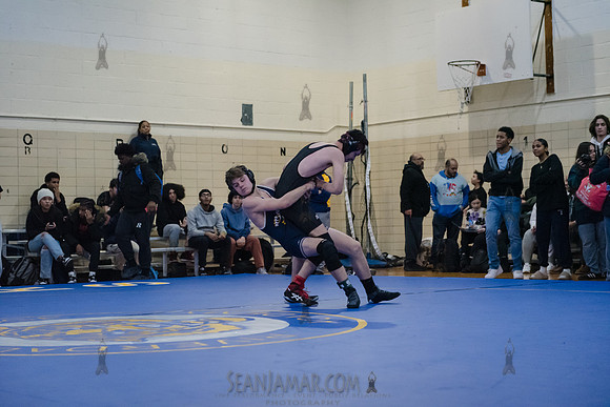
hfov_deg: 28.8
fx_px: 1186
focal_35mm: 70
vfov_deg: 19.5
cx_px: 305
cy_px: 204
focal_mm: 70
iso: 8000
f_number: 3.2
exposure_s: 1/400
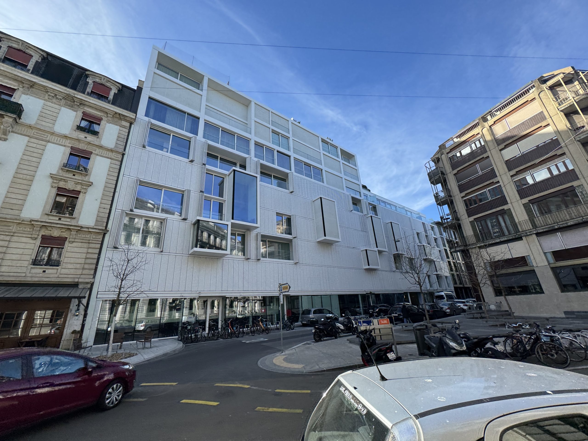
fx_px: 238
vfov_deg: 85.7
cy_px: 220
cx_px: 294
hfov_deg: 102.1
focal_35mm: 14
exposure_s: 1/693
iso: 40
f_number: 2.2
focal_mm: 2.22
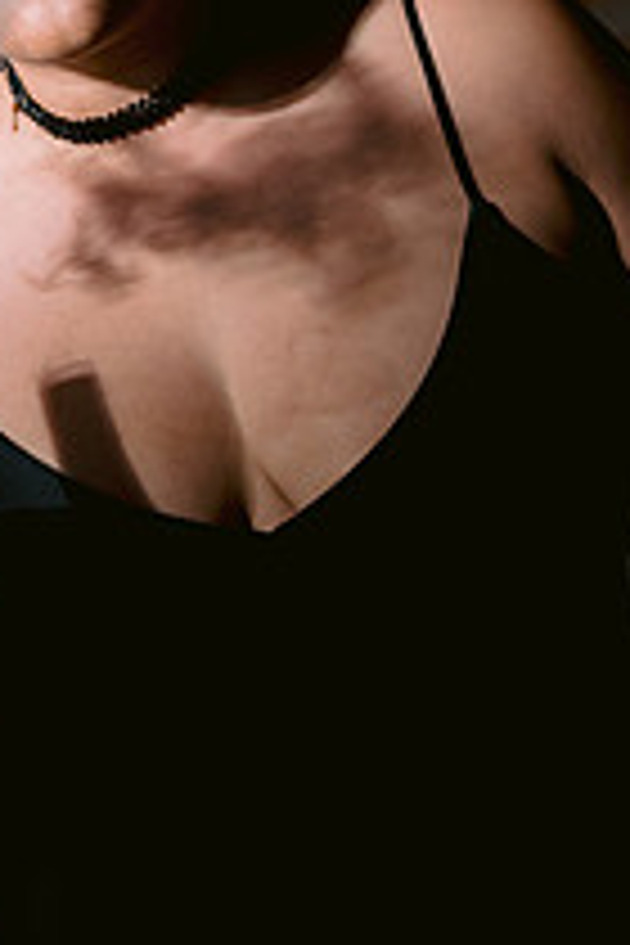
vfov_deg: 31.0
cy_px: 0
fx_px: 1575
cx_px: 68
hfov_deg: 22.1
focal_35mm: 60
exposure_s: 1/80
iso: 800
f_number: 4
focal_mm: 28
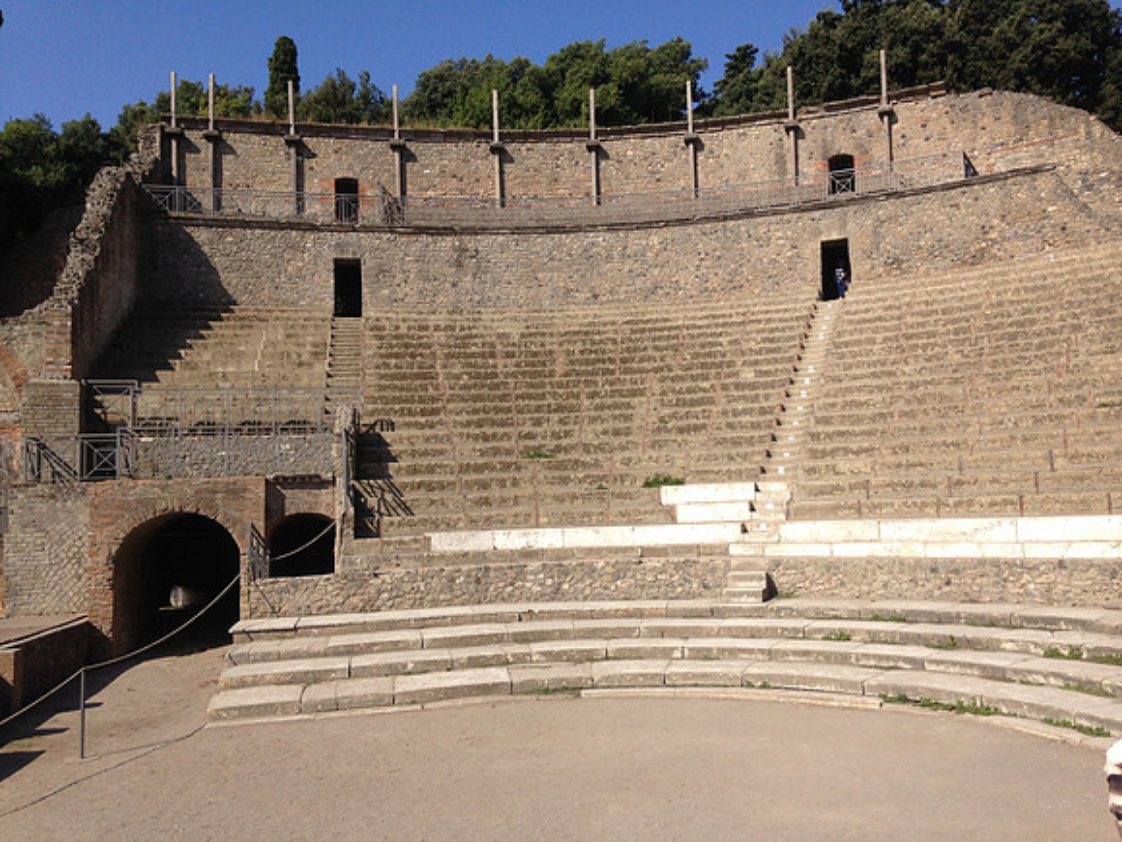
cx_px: 561
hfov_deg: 55.4
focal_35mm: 33
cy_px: 421
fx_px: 1070
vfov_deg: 42.9
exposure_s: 1/1808
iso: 50
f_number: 2.4
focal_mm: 4.12
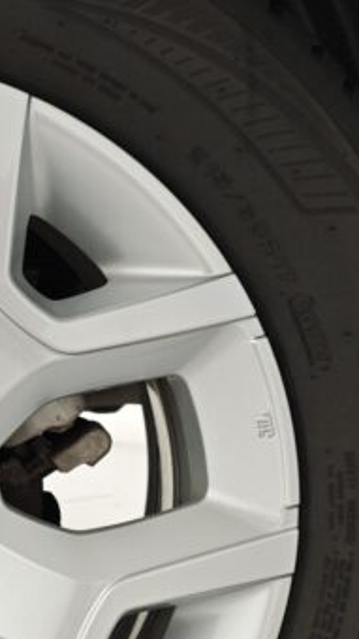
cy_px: 444
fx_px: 999
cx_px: -201
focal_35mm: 59
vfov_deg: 35.0
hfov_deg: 17.9
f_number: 1.6
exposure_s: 1/100
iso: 65
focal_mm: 6.55
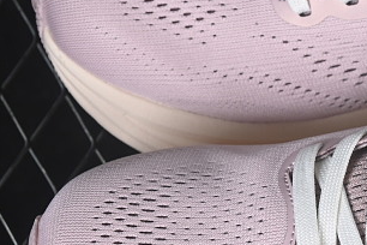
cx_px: 492
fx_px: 2701
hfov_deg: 7.7
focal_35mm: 265
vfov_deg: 5.2
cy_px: 165
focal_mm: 50
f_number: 7.1
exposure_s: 1/80
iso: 160
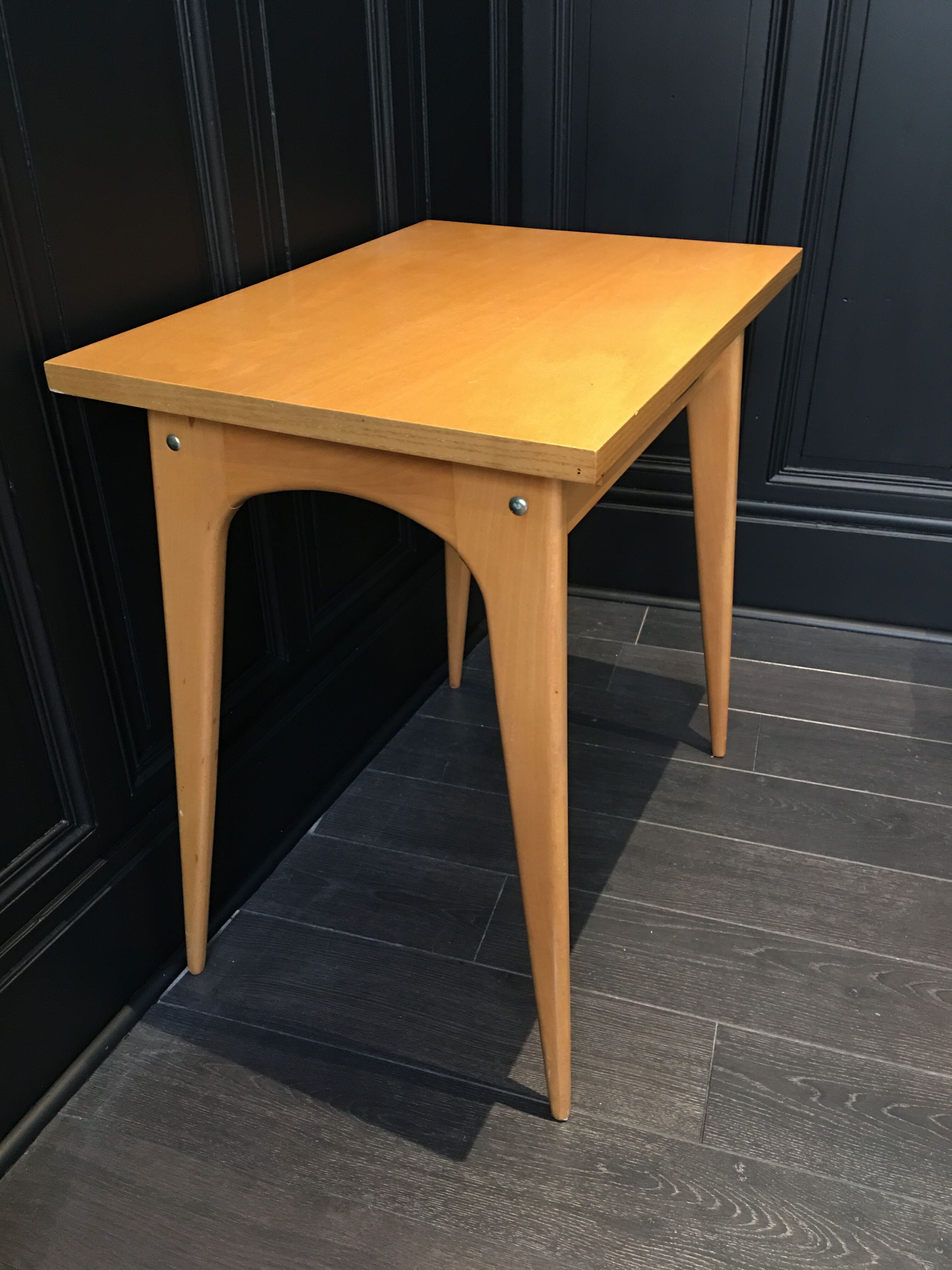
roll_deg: +0.3
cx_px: 476
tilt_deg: -27.7
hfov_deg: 48.2
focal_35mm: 29
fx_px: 1063
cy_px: 635
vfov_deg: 61.7
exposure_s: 1/8
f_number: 2.2
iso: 100
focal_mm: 4.15
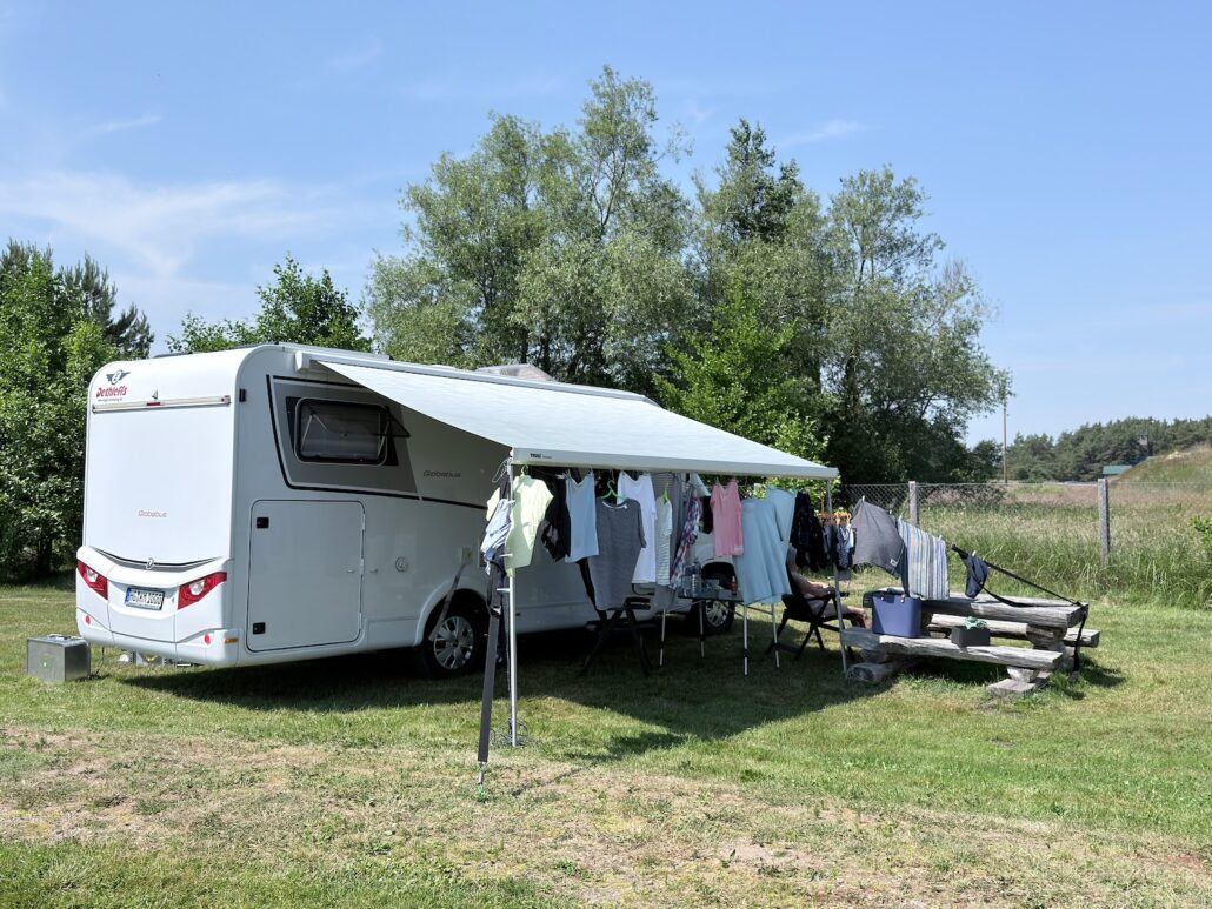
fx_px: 1226
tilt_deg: +0.9
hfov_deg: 52.6
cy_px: 454
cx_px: 606
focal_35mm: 35
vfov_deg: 40.7
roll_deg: +0.7
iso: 64
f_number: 1.78
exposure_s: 1/4926
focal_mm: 6.76
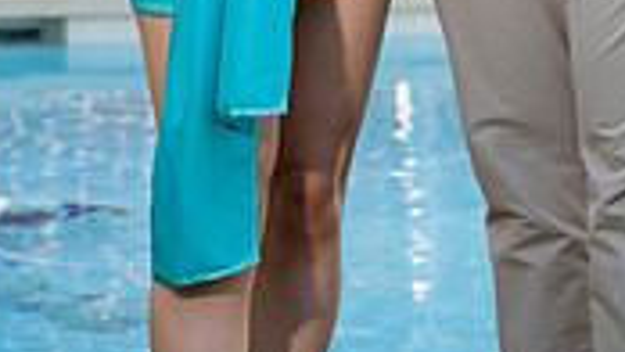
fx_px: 4178
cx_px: 435
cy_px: -424
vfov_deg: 4.7
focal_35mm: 252
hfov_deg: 8.5
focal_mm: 93
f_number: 5.6
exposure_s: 1/200
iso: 400
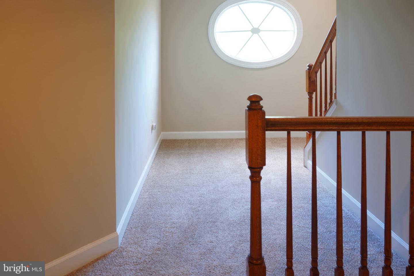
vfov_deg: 53.1
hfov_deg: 73.7
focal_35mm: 24
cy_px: 138
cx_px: 207
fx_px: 276
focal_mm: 16
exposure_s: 1/1.25
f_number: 7.1
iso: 100
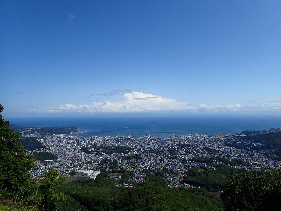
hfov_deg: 69.4
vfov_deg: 54.9
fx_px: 203
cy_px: 106
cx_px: 140
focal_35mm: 25
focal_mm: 4.5
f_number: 8
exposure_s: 1/320
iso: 100
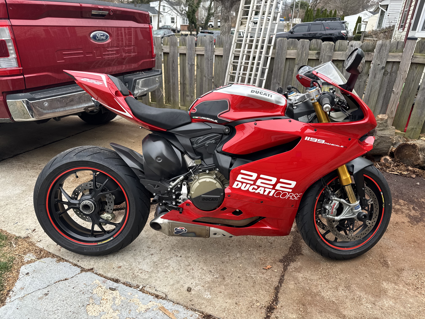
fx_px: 295
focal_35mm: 24
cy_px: 160
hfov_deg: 71.6
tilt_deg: -24.3
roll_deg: -2.5
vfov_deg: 56.8
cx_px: 212
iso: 80
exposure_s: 1/693
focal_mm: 6.76
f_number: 1.78
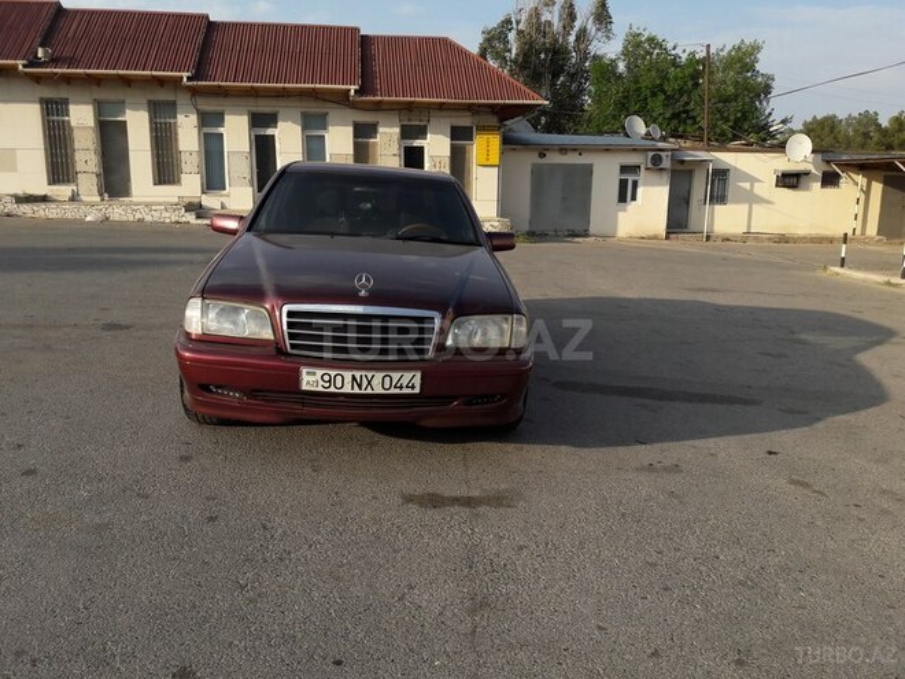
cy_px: 340
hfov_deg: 63.4
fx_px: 732
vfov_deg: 49.7
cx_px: 452
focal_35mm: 28
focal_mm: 3.7
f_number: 1.9
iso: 40
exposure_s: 1/1050
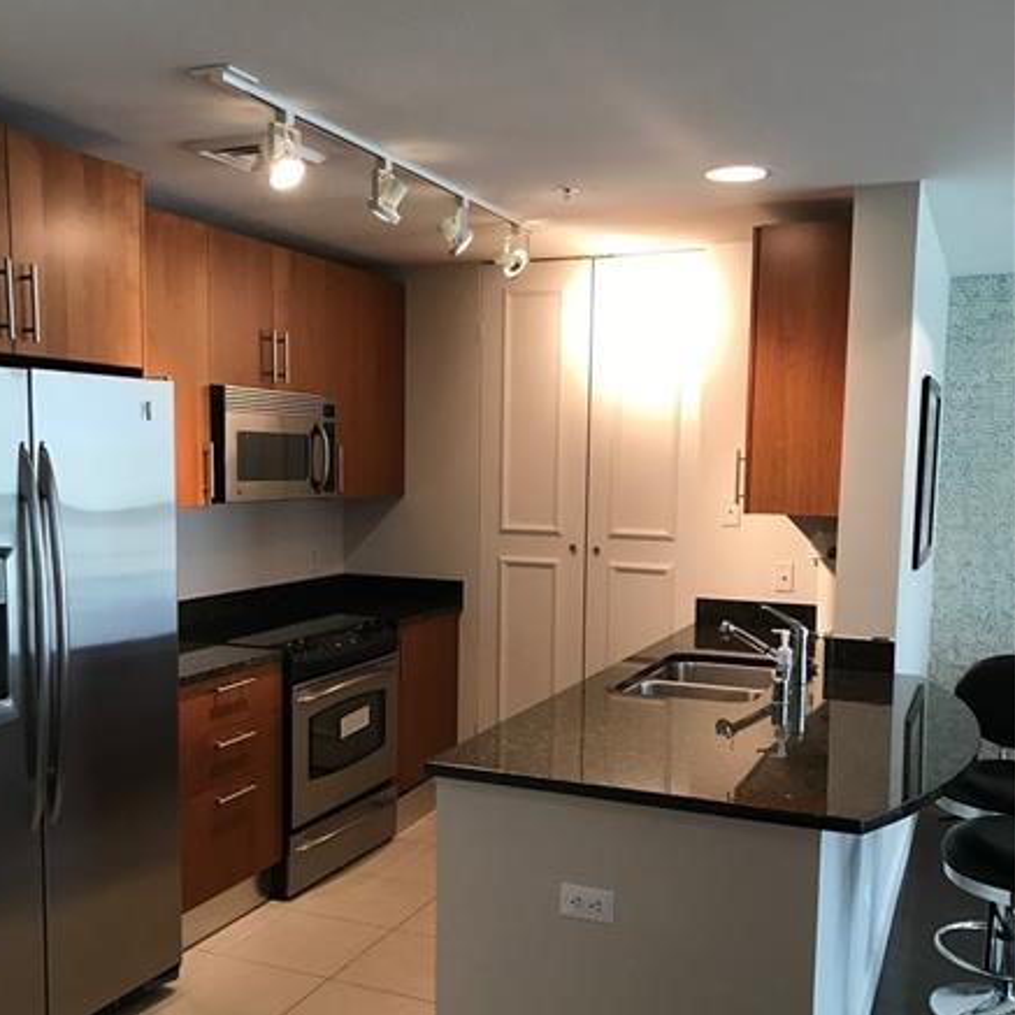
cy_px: 597
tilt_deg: -6.1
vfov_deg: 48.2
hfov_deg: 48.4
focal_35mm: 34
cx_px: 495
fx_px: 1128
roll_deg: -0.2
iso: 40
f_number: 1.8
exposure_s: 1/24
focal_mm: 3.99
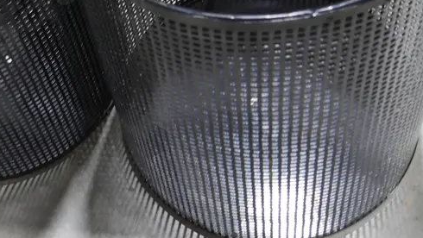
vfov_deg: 14.4
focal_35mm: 82
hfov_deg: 25.3
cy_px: -22
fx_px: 920
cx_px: 71
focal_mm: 18
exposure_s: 1/60
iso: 500
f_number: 4
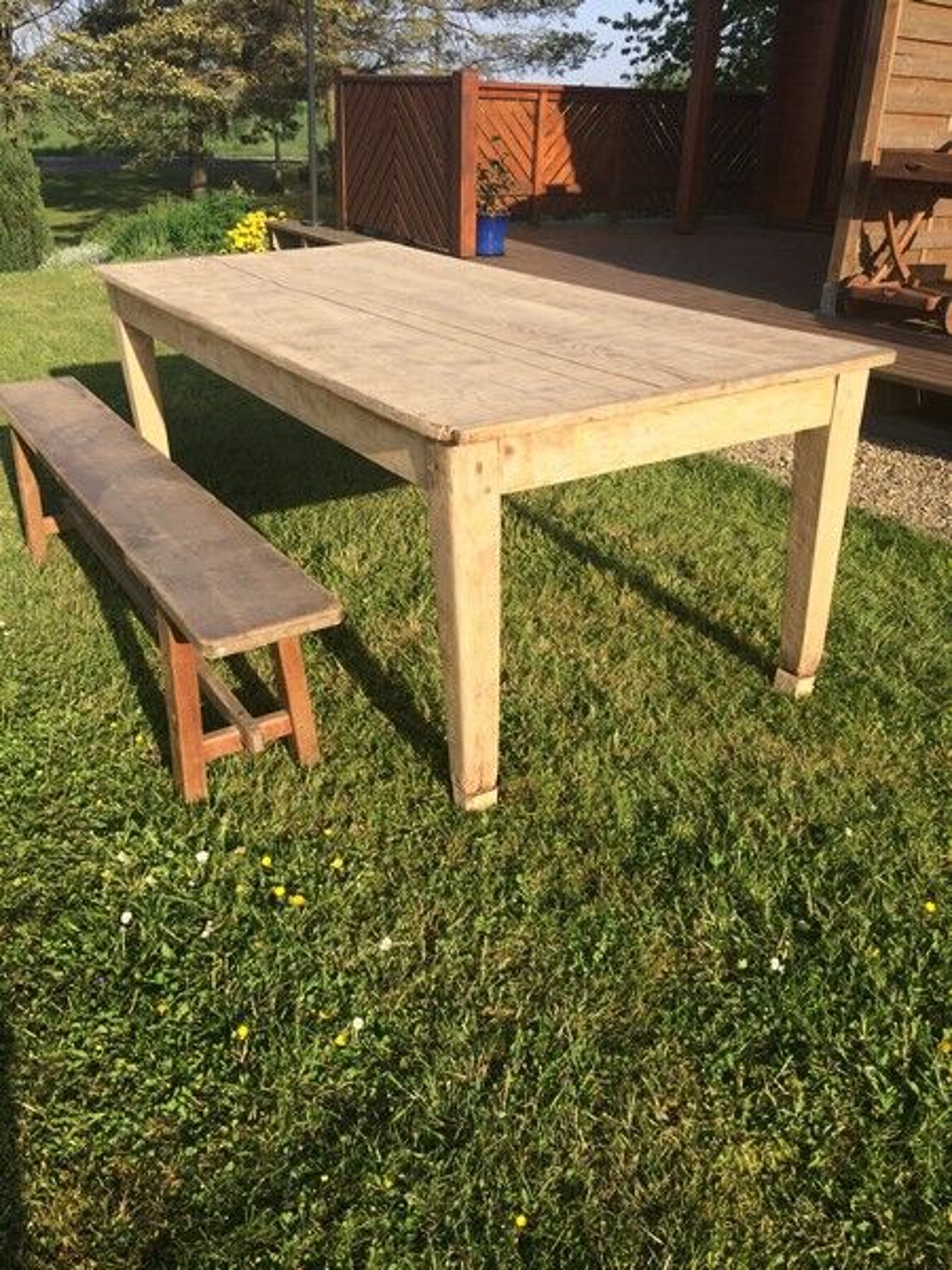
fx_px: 1063
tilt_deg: -25.5
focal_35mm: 29
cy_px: 635
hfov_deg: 48.2
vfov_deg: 61.7
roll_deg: +0.0
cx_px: 476
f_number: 2.2
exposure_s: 1/1140
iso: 32
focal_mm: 4.15
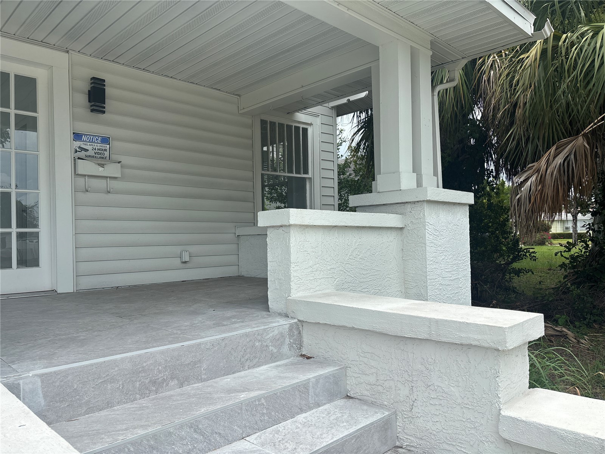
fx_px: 454
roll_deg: +1.0
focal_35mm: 26
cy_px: 227
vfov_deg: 53.1
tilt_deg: +0.8
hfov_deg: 67.3
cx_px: 302
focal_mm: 5.96
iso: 50
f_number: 1.6
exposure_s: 1/3311
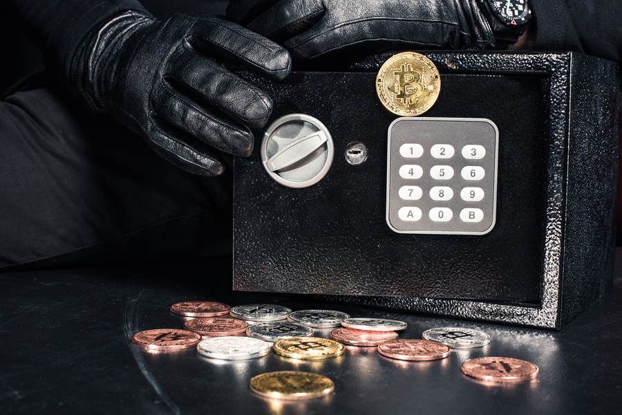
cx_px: 311
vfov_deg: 27.0
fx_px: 864
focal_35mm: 50
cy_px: 208
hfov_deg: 39.6
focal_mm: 50
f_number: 9
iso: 100
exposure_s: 1/200
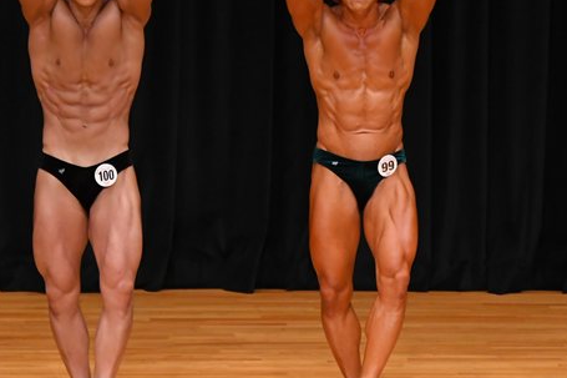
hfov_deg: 4.7
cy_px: 191
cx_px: 441
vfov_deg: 3.2
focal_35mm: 434
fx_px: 6833
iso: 3200
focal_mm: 170
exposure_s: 1/400
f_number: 5.6
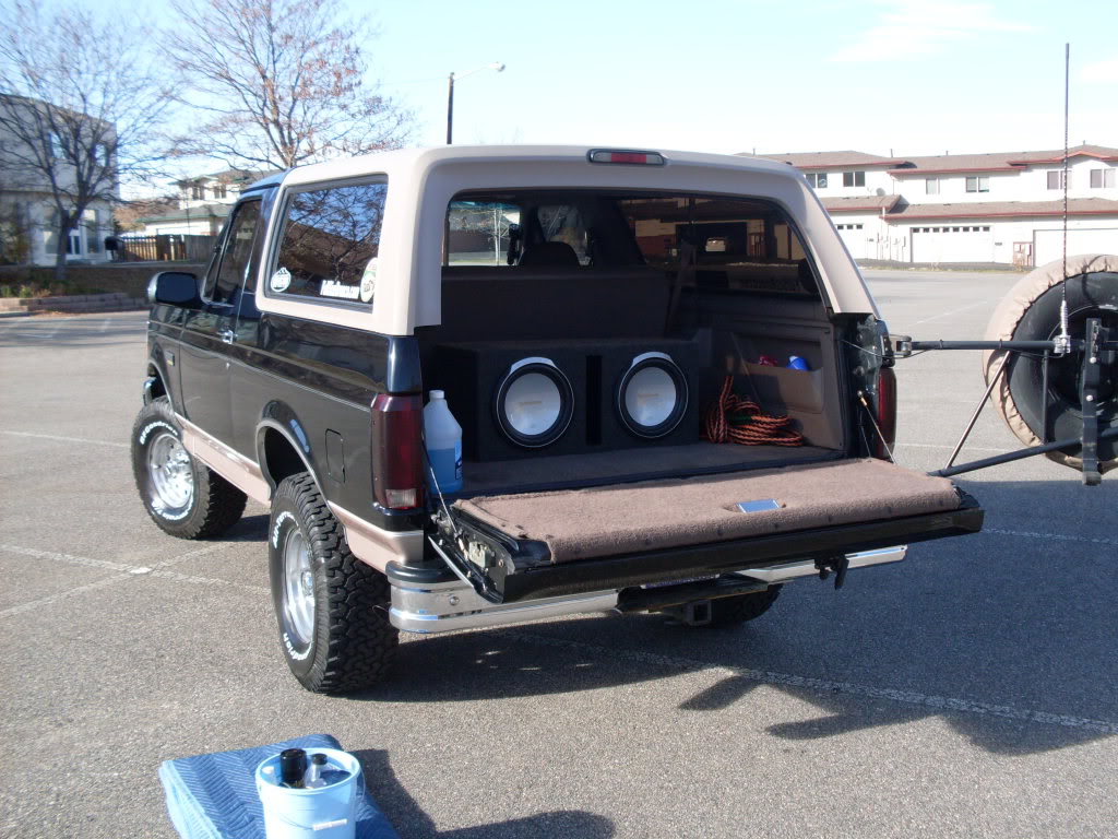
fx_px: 1227
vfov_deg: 37.7
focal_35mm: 38
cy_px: 420
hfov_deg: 49.0
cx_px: 559
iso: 80
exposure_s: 1/500
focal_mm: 6.3
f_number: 2.8
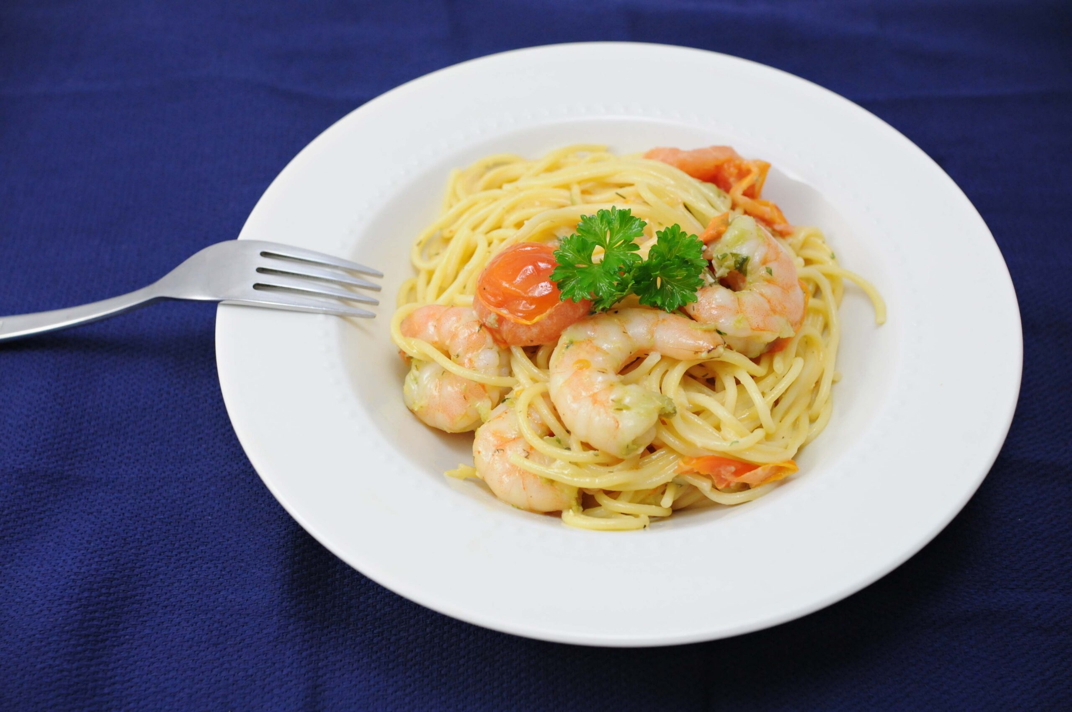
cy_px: 356
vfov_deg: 29.8
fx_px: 1338
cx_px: 536
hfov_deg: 43.7
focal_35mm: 45
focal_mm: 30
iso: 800
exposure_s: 1/125
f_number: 5
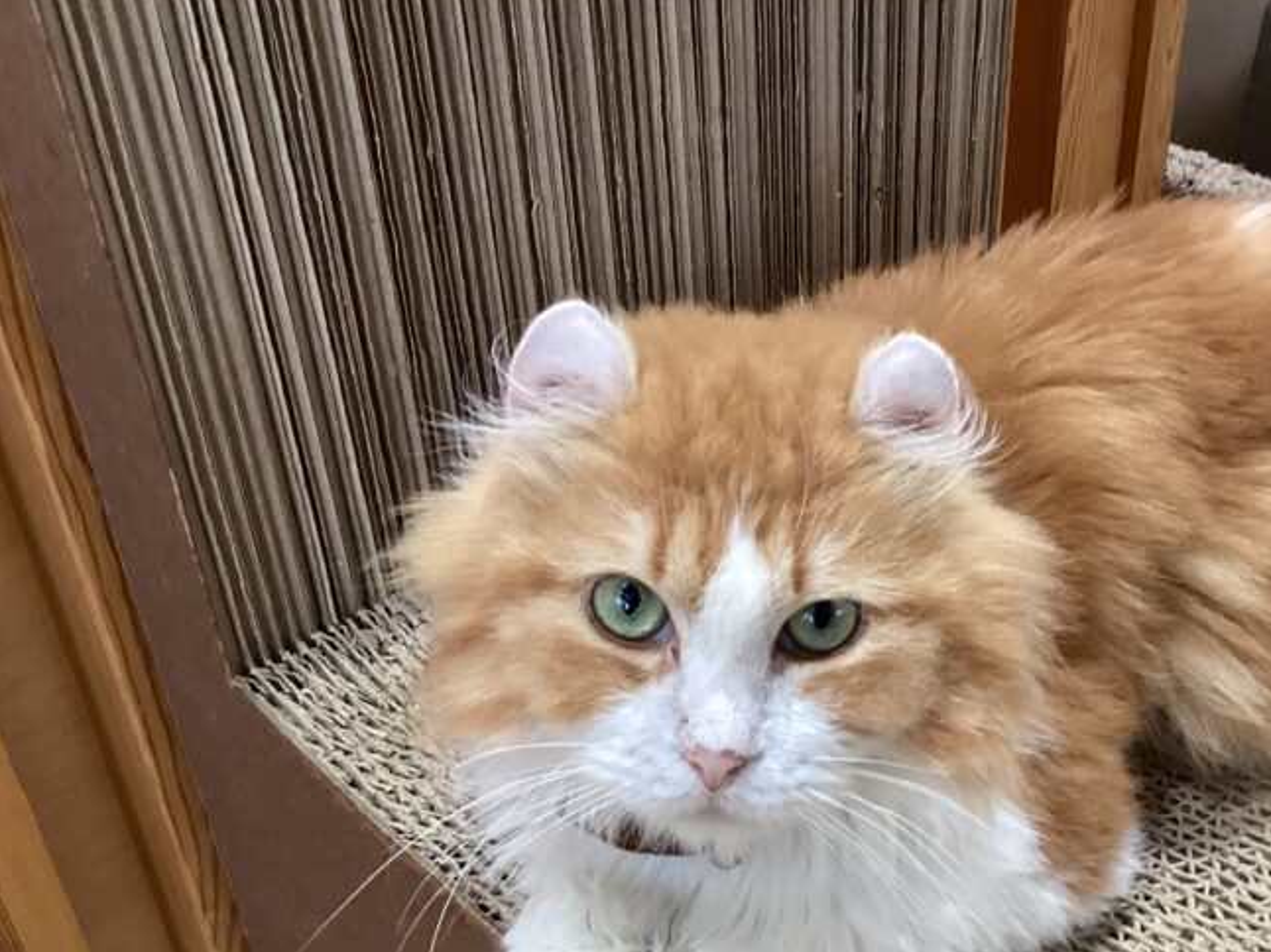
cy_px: 718
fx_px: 1762
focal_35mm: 48
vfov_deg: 29.7
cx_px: 854
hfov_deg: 39.2
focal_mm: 3.3
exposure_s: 1/50
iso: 200
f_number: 2.4
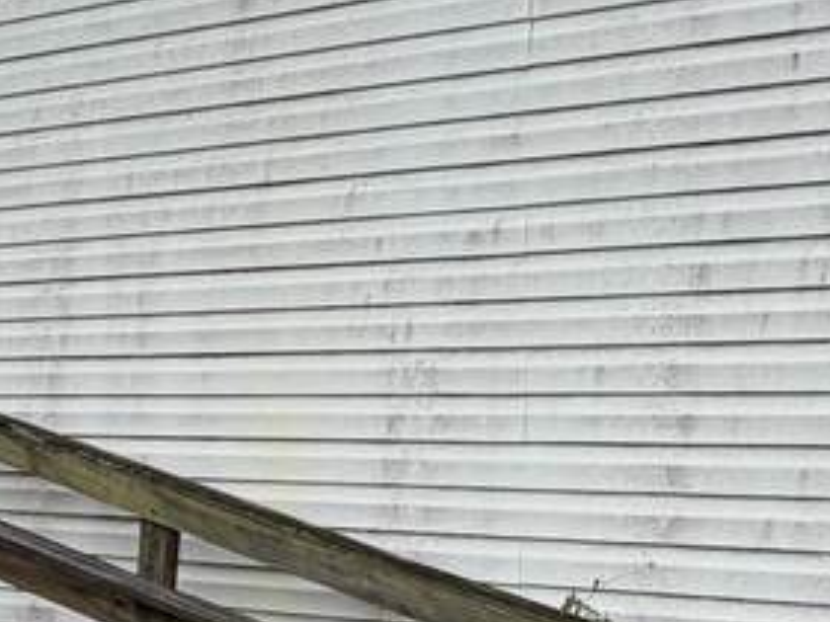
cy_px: 409
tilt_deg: +0.5
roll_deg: -1.8
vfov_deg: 22.8
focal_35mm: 64
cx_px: 83
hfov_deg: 29.1
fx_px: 1535
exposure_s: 1/742
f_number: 2.2
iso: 40
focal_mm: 2.22
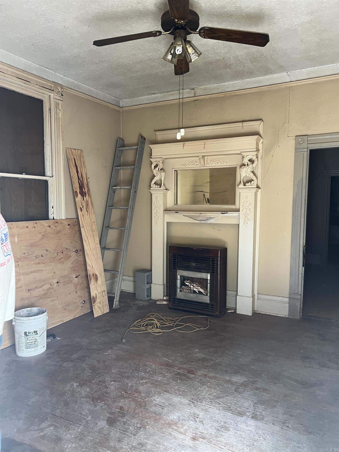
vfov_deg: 67.3
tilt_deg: -3.4
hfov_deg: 53.1
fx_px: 339
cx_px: 170
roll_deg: -0.9
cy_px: 226
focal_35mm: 26
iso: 125
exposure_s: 1/86
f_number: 1.5
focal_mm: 5.7
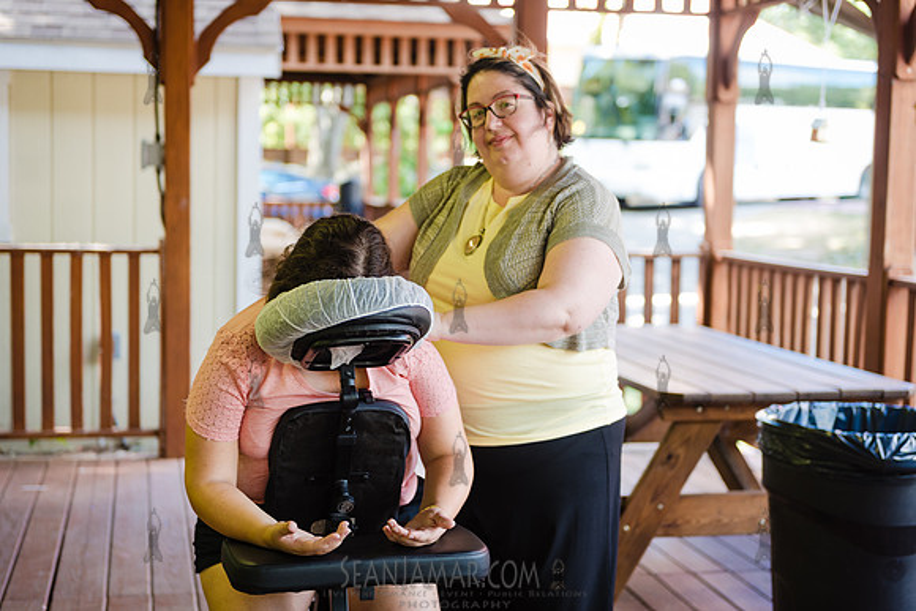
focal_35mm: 58
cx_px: 458
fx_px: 1476
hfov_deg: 34.5
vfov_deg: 23.4
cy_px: 306
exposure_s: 1/80
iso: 200
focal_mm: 58
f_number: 2.8
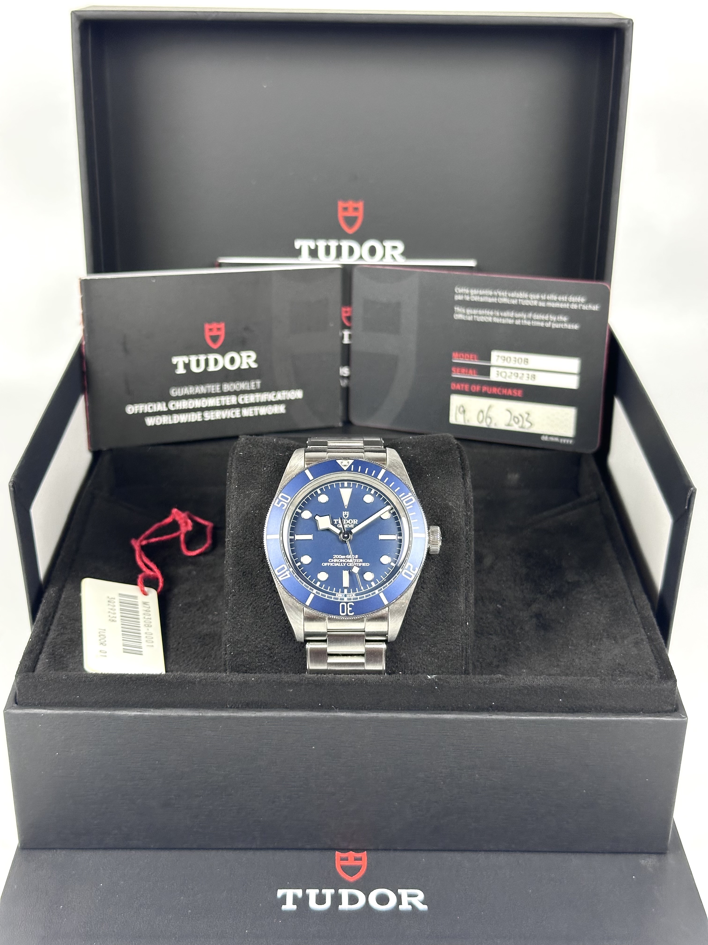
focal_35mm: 48
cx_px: 354
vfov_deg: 39.7
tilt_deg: -26.3
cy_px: 472
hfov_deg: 30.3
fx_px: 1309
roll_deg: -2.6
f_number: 1.78
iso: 160
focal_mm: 6.86
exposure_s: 1/60
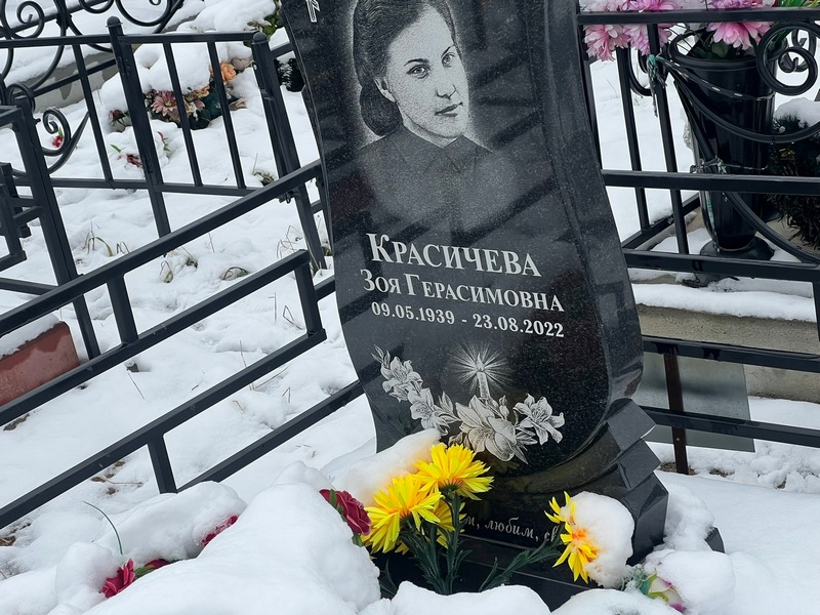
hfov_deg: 25.3
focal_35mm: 77
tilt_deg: -22.4
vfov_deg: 19.1
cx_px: 410
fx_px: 1824
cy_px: 308
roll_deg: +9.7
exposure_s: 1/99
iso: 50
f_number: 2.8
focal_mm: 9
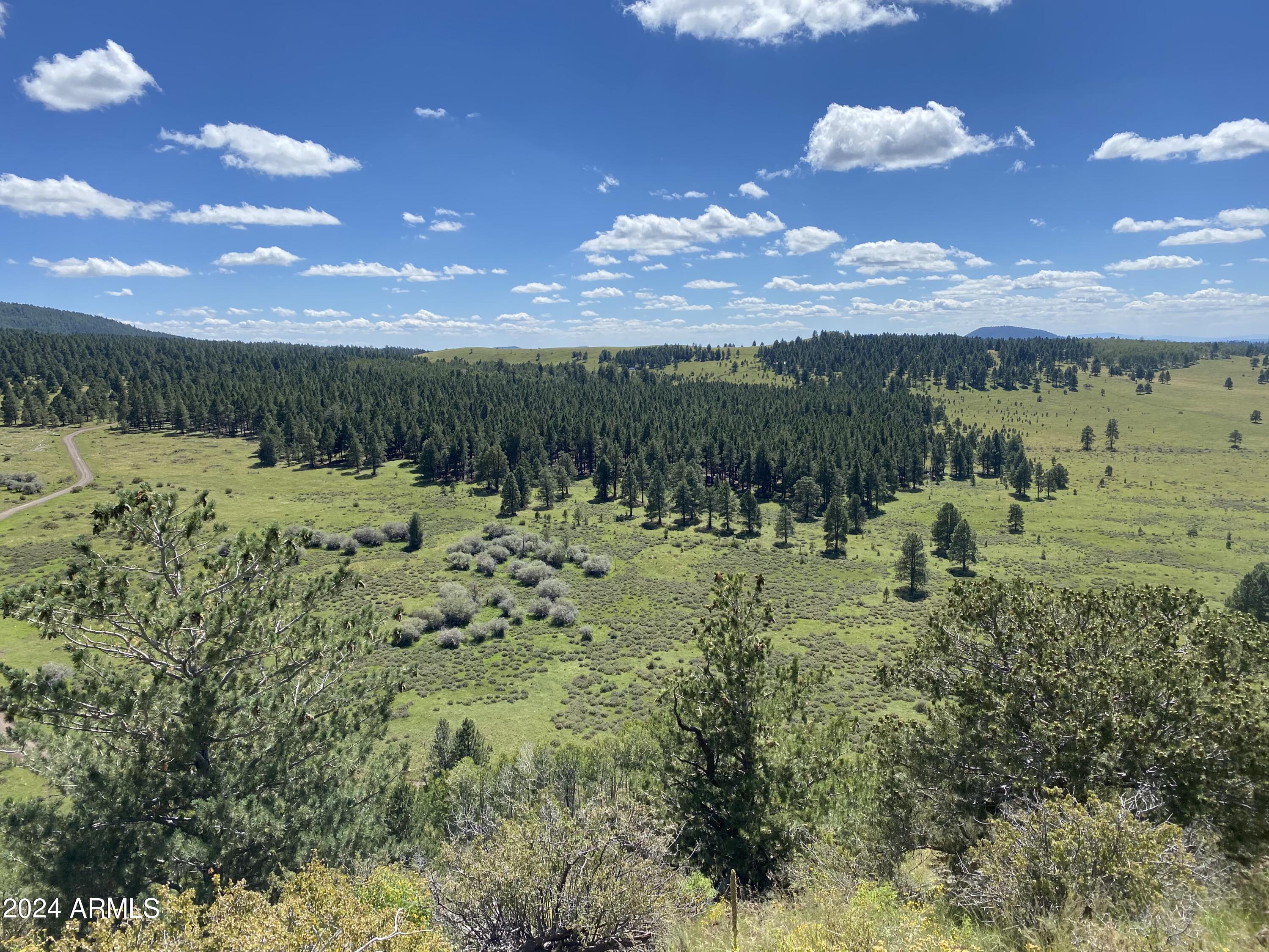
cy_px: 476
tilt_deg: -8.2
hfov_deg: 67.3
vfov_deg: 53.1
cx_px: 634
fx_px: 953
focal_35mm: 26
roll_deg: +1.9
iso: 32
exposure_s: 1/3497
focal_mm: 4.25
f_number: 1.8
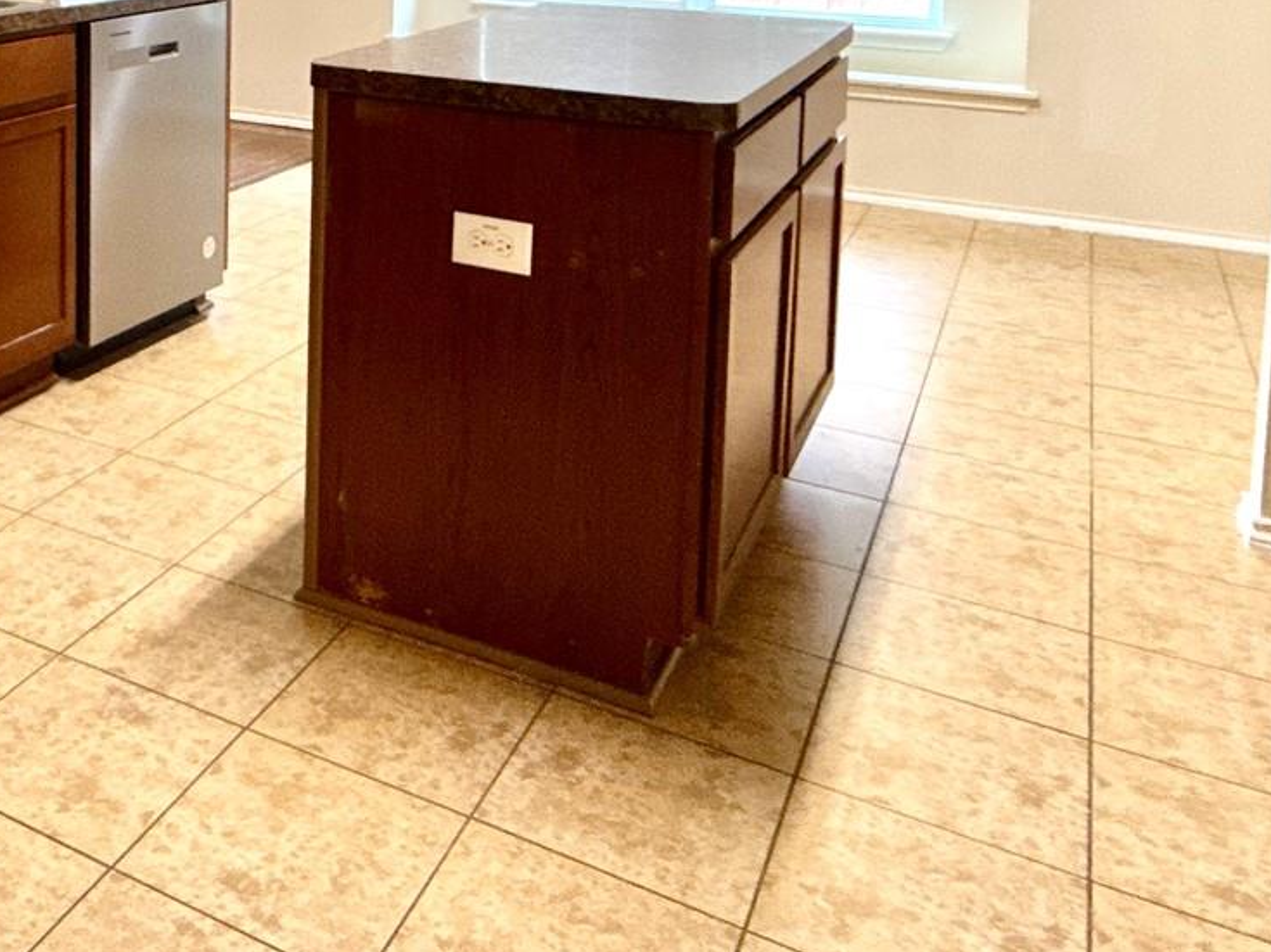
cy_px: -35
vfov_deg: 33.2
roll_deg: -0.4
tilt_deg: -4.8
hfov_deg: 43.9
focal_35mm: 39
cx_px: 144
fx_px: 1432
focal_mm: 2.22
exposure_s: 1/60
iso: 250
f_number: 2.2
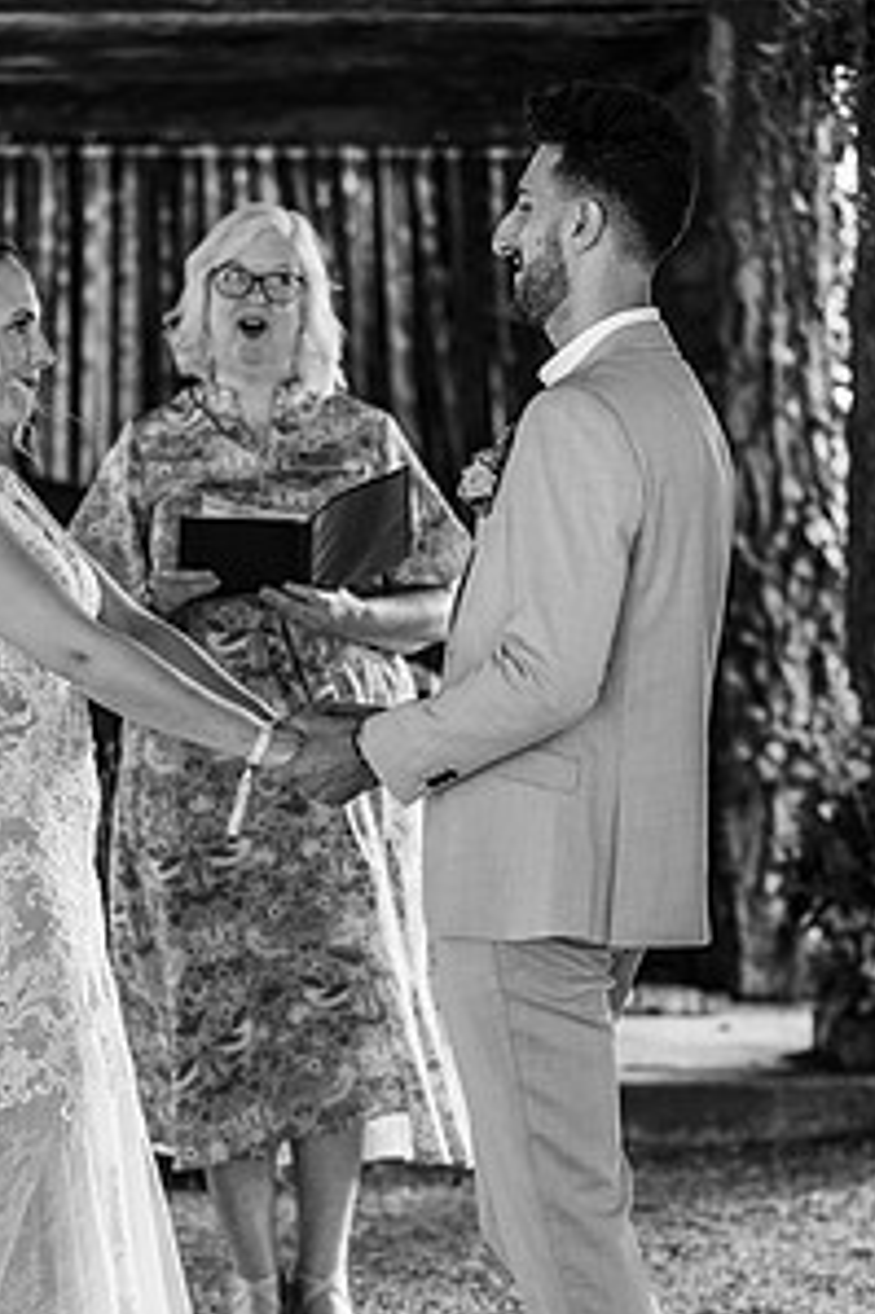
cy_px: 910
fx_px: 4672
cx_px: 270
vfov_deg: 16.0
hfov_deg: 10.7
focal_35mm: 128
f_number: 2.2
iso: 900
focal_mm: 85
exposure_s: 1/200
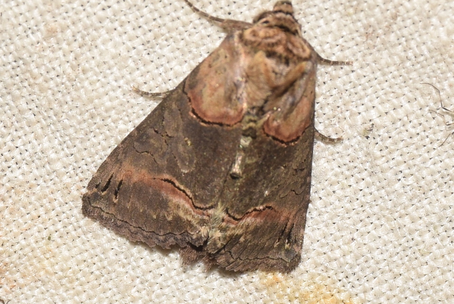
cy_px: 152
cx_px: 227
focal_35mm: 210
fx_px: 2651
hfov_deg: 9.8
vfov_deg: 6.6
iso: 100
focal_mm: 140
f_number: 13
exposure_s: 1/160
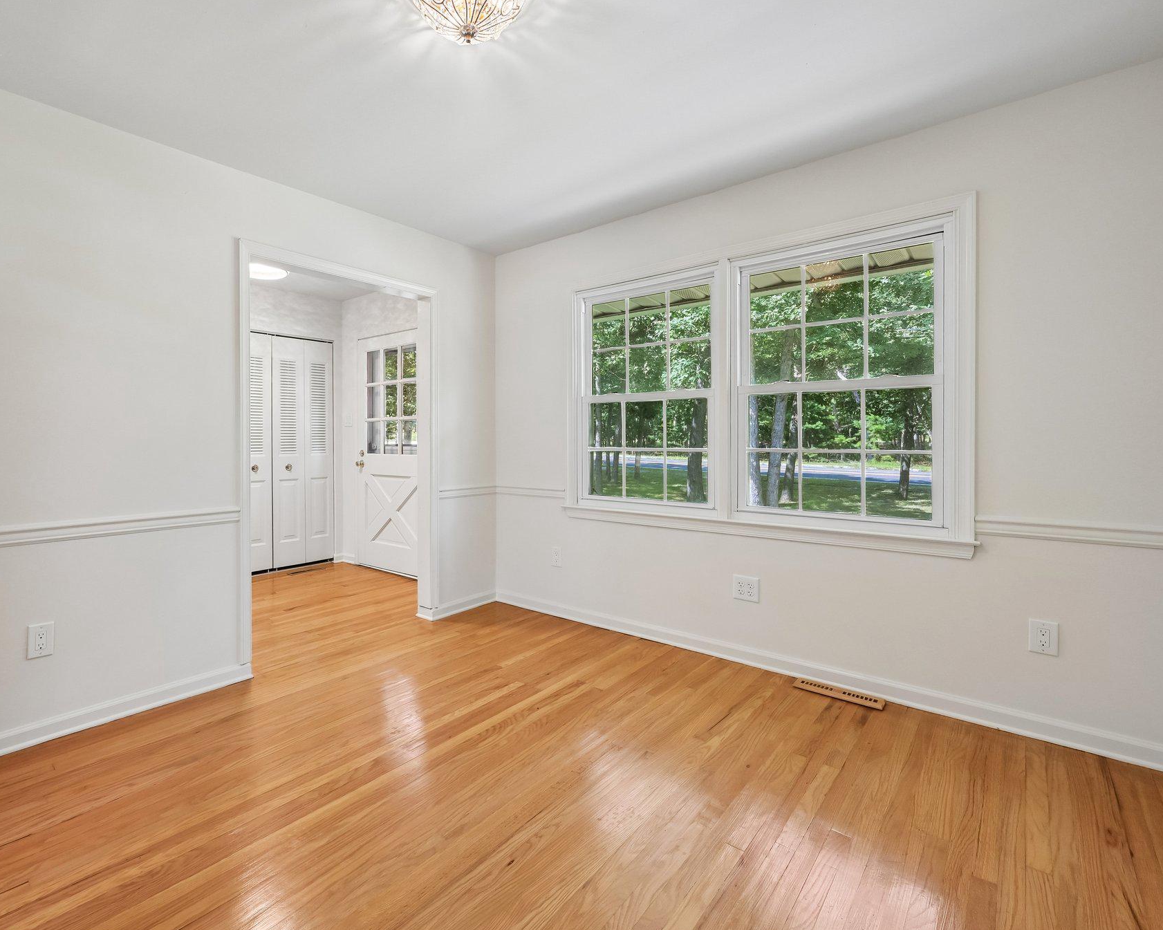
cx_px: 479
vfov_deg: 80.4
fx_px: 551
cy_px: 468
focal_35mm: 16
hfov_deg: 92.2
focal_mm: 14
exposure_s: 1/20
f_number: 11
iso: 400
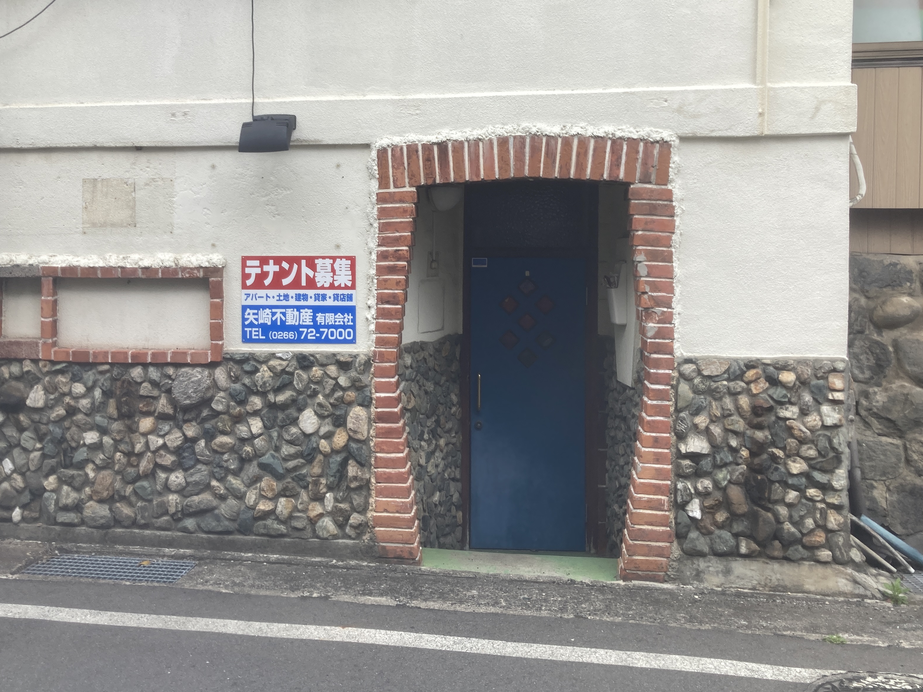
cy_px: 274
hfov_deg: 51.0
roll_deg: -0.3
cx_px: 361
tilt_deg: -0.5
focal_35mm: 36
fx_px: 960
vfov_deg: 39.5
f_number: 1.8
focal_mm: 3.99
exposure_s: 1/214
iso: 20
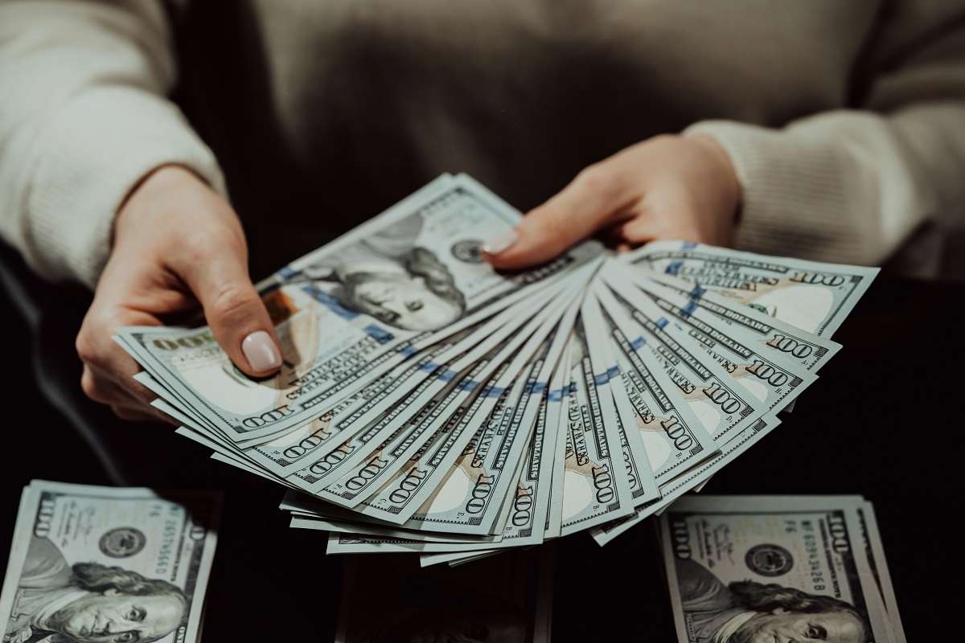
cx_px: 482
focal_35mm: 90
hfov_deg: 22.6
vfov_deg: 15.2
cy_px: 322
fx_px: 2412
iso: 800
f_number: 4.5
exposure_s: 1/320
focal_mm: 90
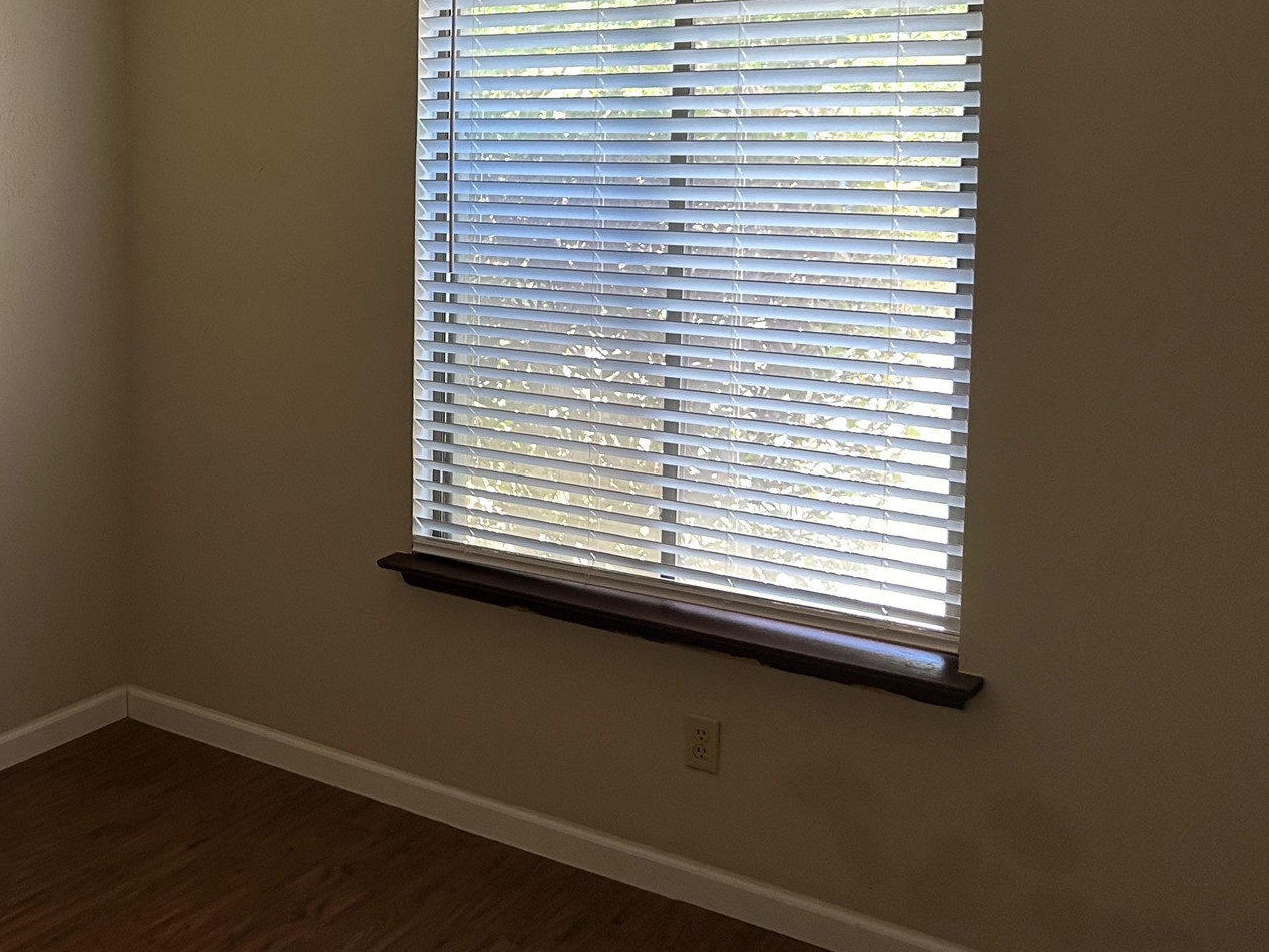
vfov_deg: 33.7
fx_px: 1540
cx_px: 291
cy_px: 243
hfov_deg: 43.1
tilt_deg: -3.4
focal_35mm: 42
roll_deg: -0.2
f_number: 1.5
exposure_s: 1/60
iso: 200
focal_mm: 5.7
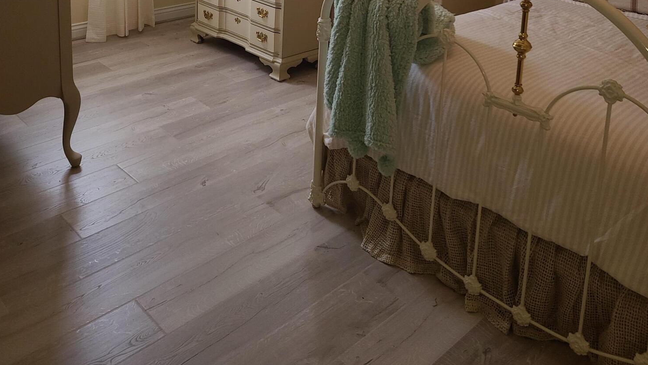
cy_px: -51
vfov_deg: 28.6
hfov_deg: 54.0
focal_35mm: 37
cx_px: 321
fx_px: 636
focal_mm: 7
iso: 64
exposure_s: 1/60
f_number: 1.8
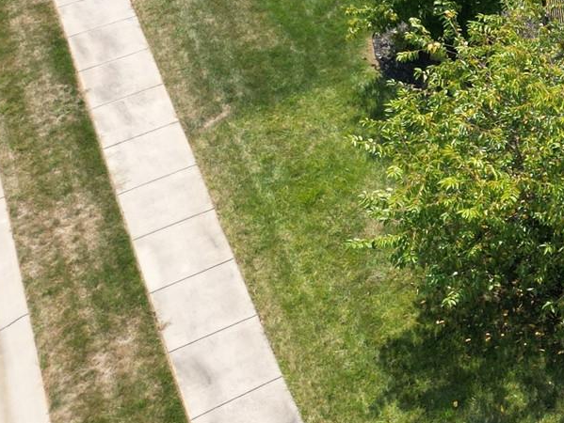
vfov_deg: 16.4
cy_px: -217
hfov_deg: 20.4
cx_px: 847
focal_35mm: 82
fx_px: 1337
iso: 130
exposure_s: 1/1600
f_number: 1.7
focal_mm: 6.72
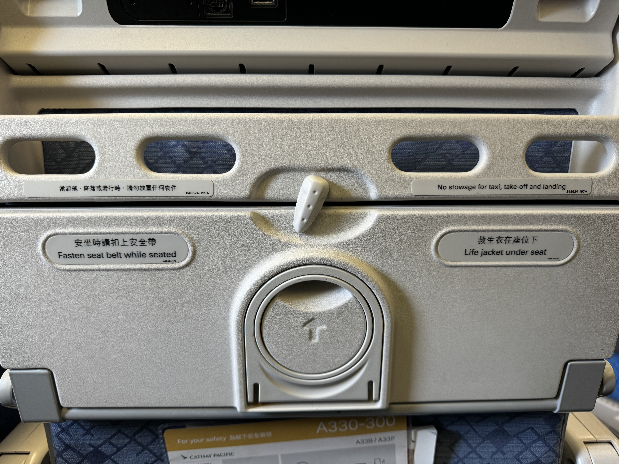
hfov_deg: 71.6
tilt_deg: -1.4
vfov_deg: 56.8
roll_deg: +0.8
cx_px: 310
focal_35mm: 24
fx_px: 429
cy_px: 232
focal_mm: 6.76
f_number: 1.78
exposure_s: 1/80
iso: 200
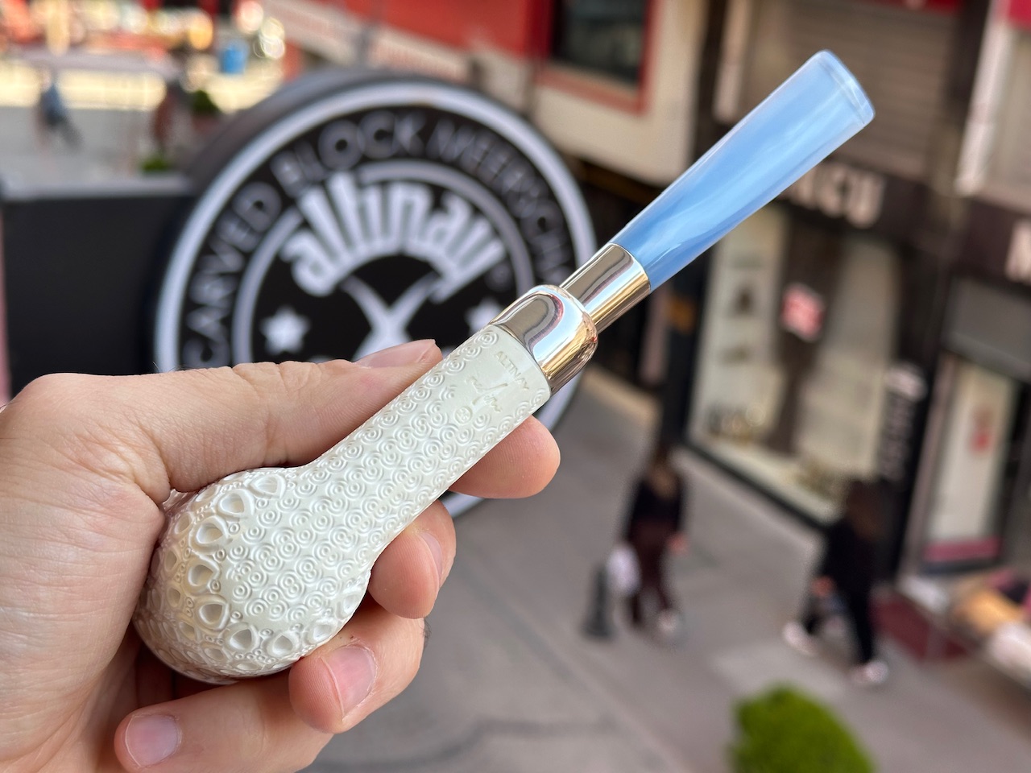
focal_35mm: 48
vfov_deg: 30.3
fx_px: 1430
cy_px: 386
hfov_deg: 39.7
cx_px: 516
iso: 64
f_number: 1.78
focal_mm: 6.86
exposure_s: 1/393
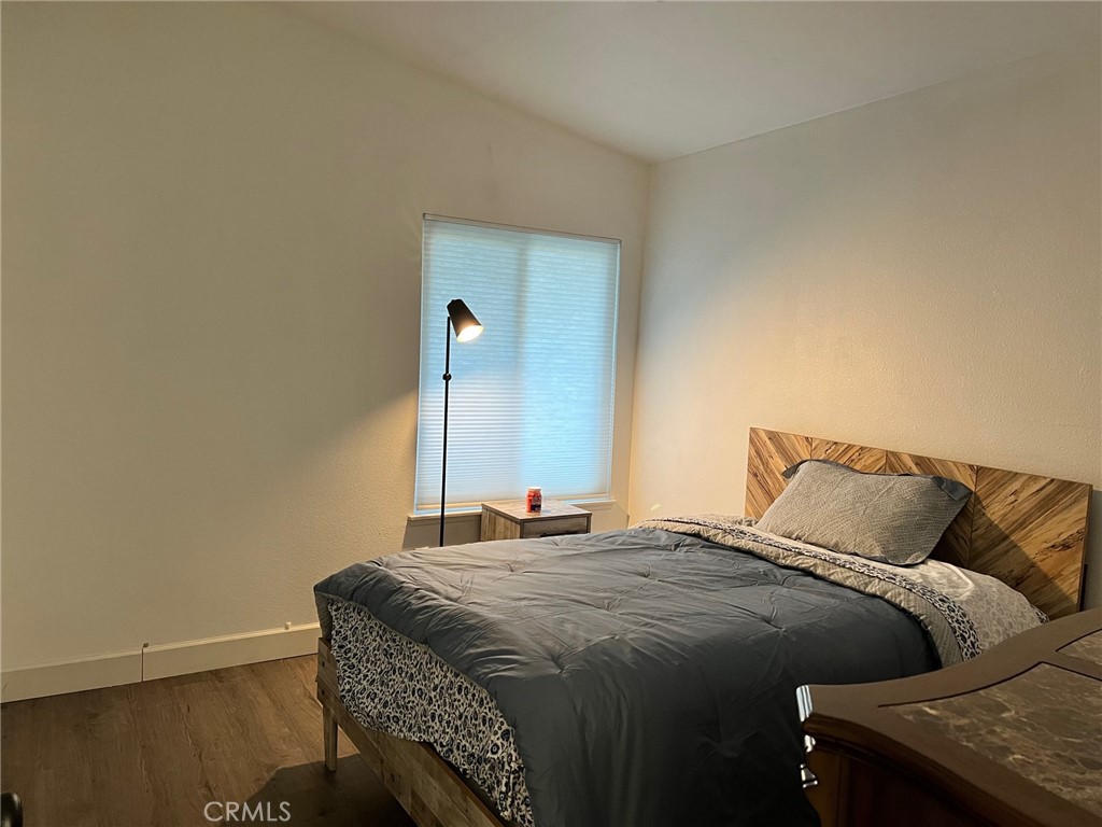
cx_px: 551
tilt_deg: -4.2
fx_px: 828
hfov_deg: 67.3
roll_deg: -2.1
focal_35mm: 26
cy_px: 414
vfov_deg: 53.1
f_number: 1.5
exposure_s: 1/60
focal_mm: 5.7
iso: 250
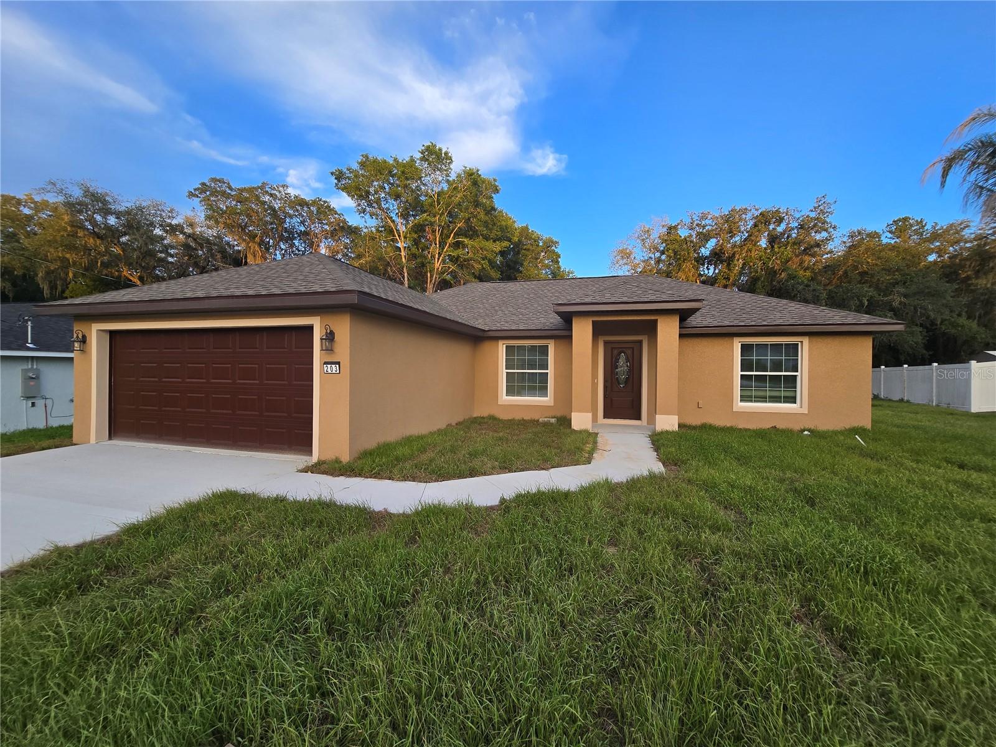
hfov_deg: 106.2
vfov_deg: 89.9
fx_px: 374
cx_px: 498
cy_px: 374
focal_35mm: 13
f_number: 2.2
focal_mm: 2.2
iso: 50
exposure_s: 1/203
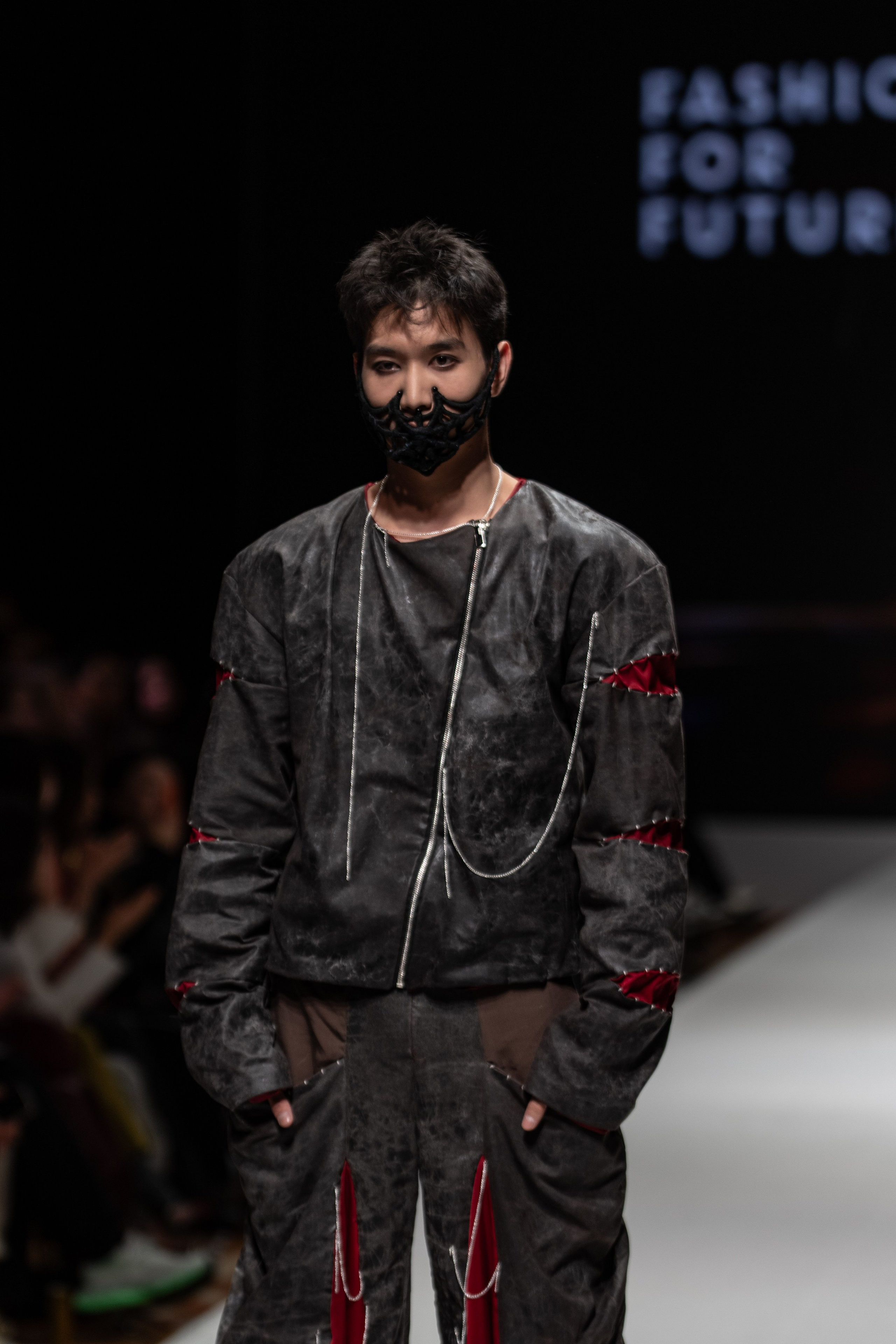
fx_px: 6906
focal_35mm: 185
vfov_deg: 11.1
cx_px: 448
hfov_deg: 7.4
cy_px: 672
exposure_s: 1/400
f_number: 2.8
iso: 200
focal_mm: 123.6
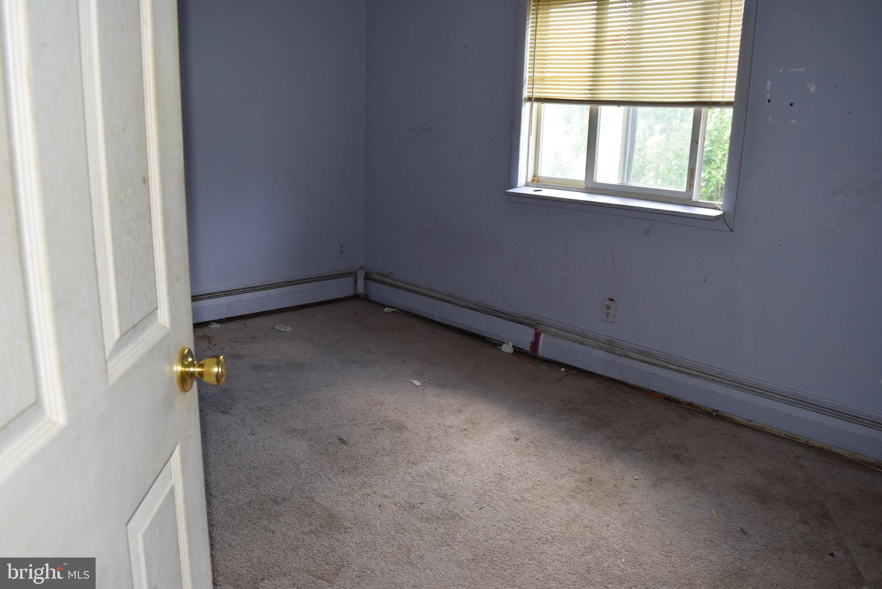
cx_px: 441
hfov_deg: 67.4
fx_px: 662
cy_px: 294
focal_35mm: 27
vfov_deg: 47.9
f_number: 5.6
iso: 800
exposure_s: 1/125
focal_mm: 18
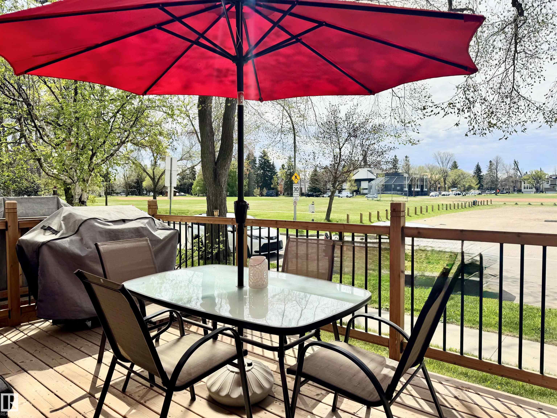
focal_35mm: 24
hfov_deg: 71.6
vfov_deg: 56.8
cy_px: 209
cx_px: 278
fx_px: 386
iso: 80
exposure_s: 1/5000
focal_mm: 6.76
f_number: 1.78
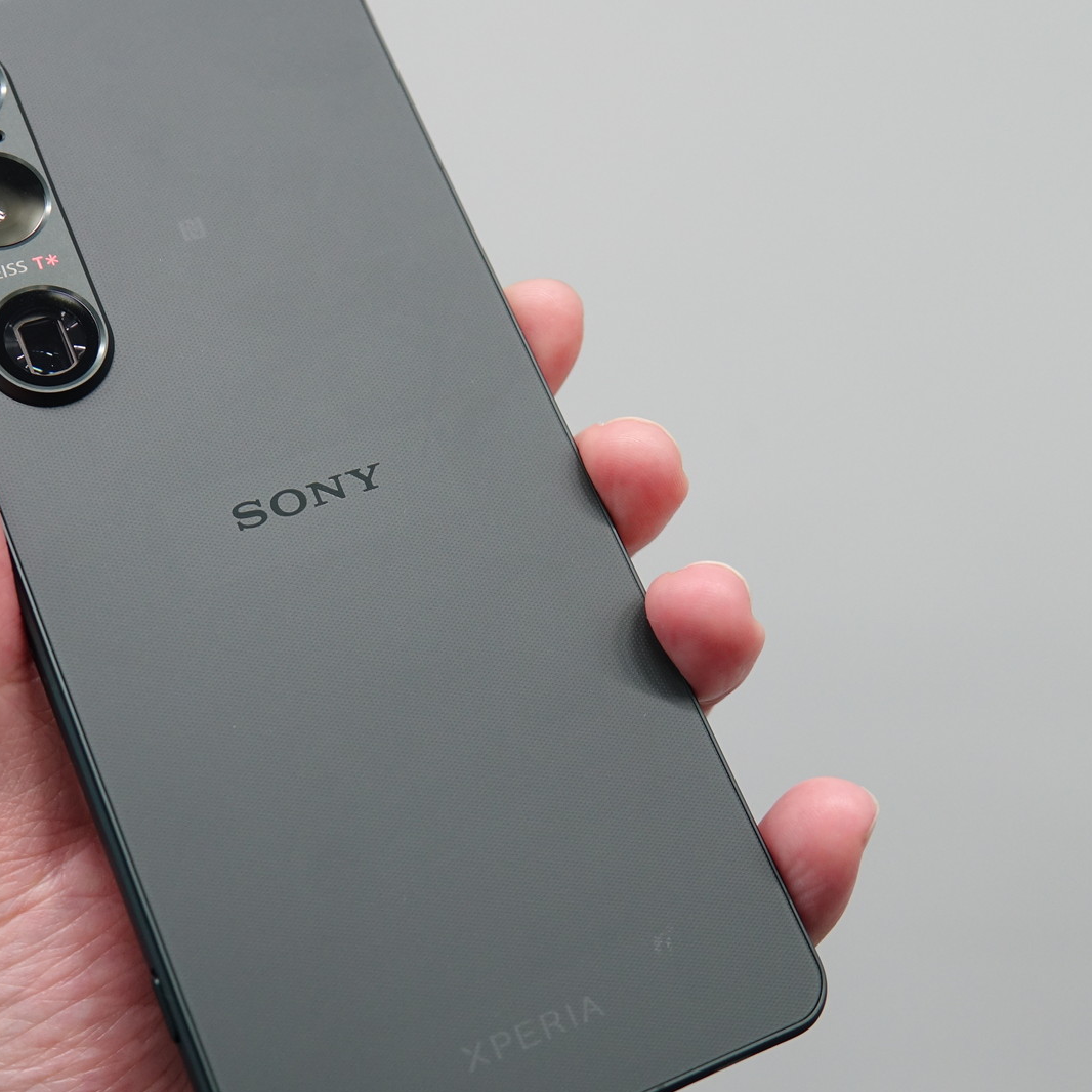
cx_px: 339
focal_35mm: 49
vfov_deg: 34.7
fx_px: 1749
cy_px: 565
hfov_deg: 34.3
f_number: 2.8
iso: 400
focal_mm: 11.77
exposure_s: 1/40
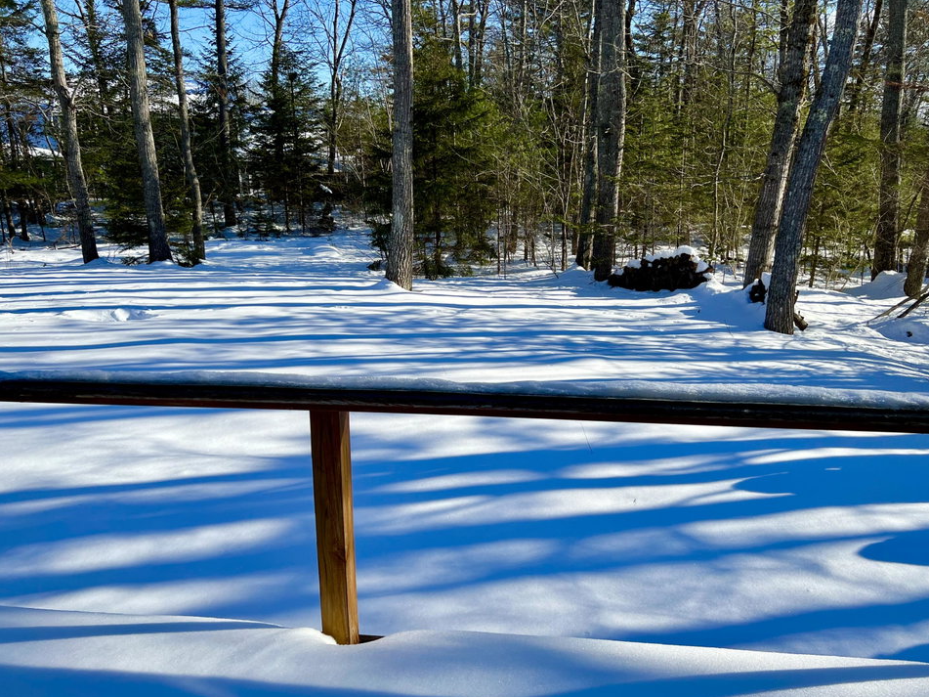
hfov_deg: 63.4
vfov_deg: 49.7
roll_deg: -0.1
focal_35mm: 28
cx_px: 483
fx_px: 751
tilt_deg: -15.3
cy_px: 357
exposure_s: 1/3571
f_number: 1.5
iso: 50
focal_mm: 5.7
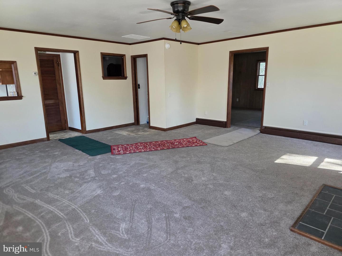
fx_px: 227
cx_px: 171
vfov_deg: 58.9
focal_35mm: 23
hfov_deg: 73.9
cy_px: 128
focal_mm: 6.3
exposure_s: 1/240
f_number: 1.7
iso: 800
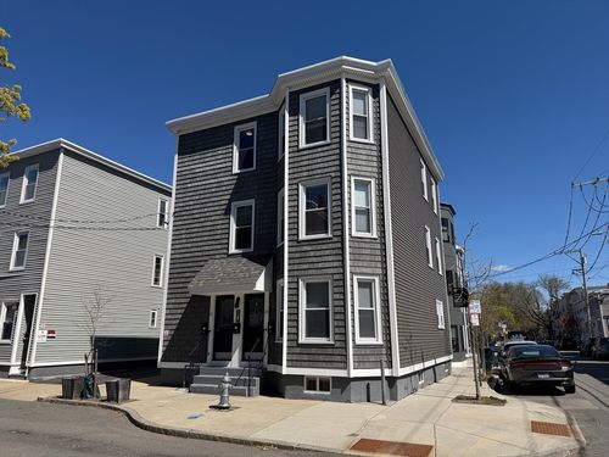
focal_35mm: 24
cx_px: 304
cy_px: 228
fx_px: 422
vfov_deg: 56.8
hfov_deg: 71.6
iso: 80
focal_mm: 6.76
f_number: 1.78
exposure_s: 1/6711
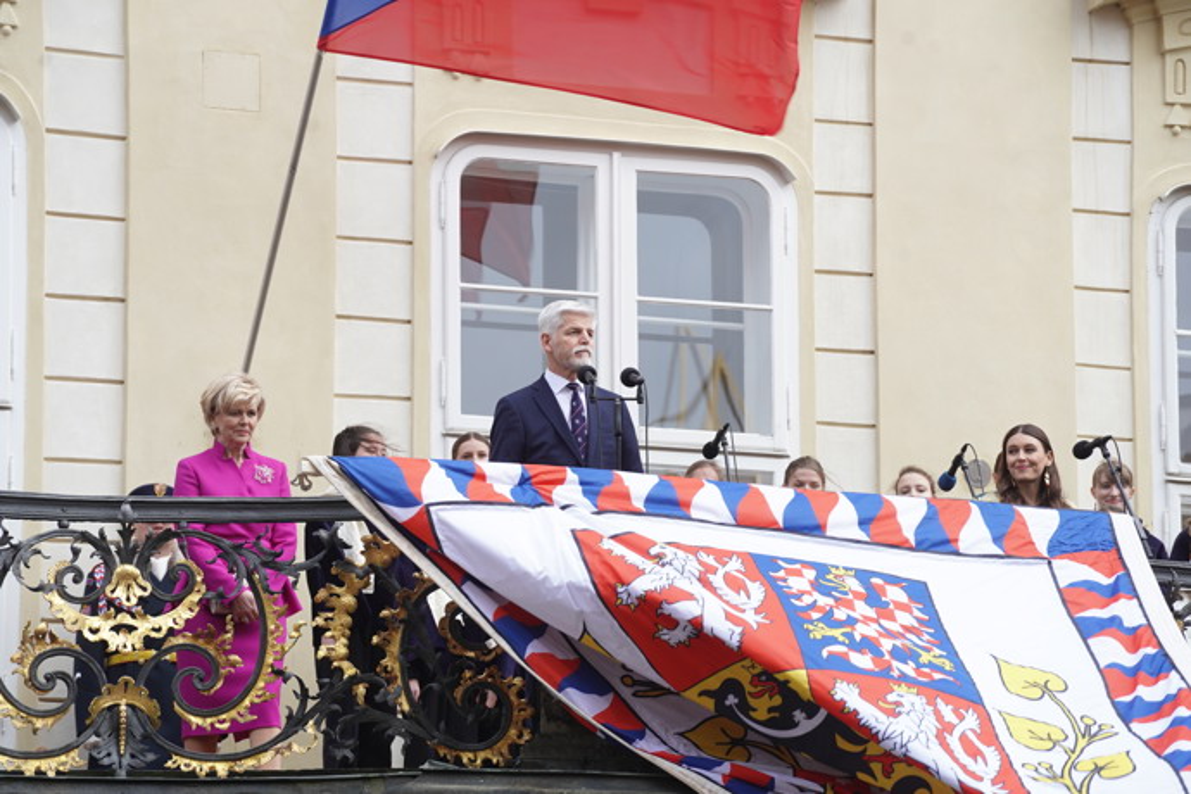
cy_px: 397
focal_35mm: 200
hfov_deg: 10.3
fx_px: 6616
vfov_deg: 6.9
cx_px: 596
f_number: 7.1
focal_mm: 200
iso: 500
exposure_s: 1/200
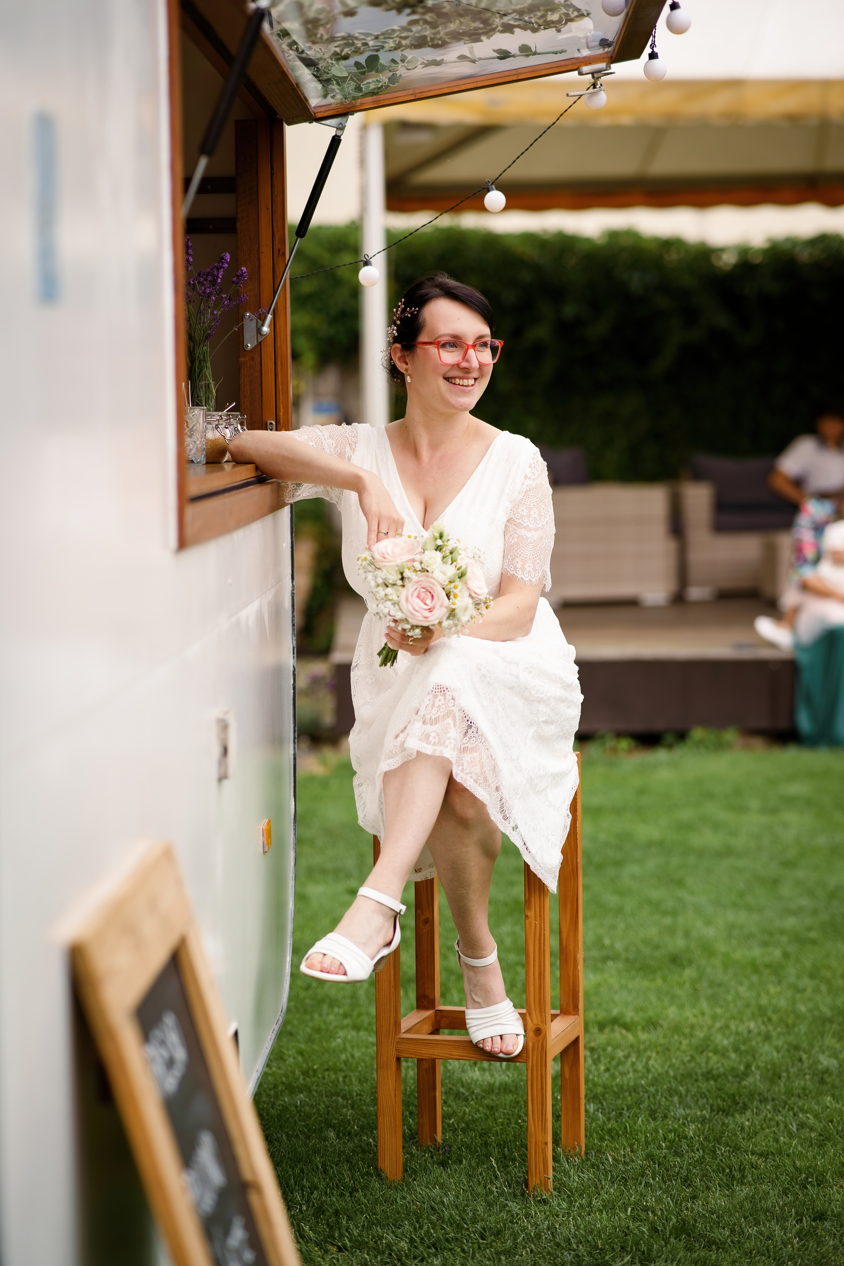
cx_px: 422
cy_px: 633
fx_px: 2989
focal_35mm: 85
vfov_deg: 23.9
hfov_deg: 16.1
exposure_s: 1/500
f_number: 2.2
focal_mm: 85
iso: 100
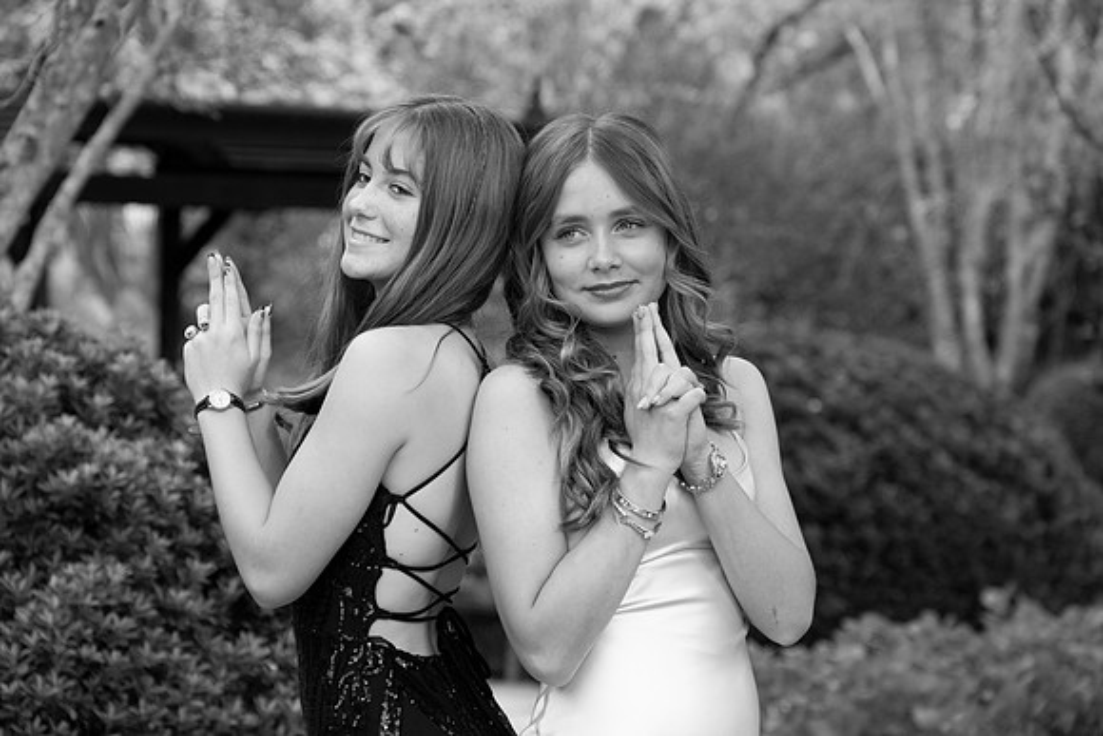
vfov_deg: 10.2
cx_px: 552
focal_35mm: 135
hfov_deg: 15.2
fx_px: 4137
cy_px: 368
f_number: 7.1
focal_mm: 135
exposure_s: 1/800
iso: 1250
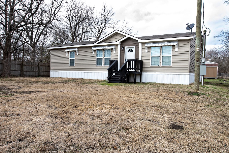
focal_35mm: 30
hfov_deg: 61.9
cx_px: 114
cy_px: 76
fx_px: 191
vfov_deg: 43.6
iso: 640
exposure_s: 1/160
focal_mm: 20
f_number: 8
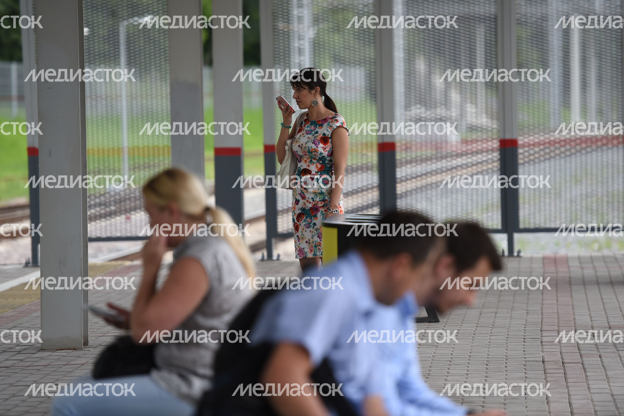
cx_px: 312
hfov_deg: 12.1
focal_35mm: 170
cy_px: 208
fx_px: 2945
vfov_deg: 8.1
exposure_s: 1/2000
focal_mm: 170
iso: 1250
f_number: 3.2
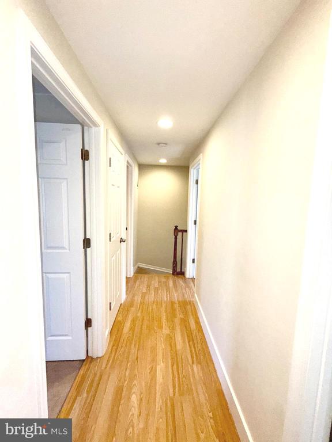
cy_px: 221
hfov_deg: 85.7
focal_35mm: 14
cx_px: 166
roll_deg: -1.9
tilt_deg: -5.0
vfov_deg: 102.1
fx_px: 179
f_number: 2.2
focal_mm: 2.22
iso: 125
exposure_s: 1/122
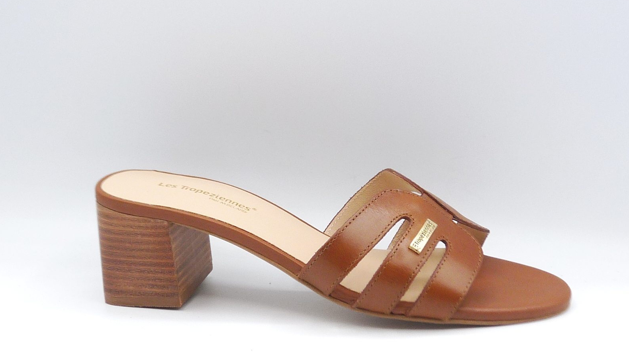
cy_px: 183
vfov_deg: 22.6
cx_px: 317
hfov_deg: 39.2
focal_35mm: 53
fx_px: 884
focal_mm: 4.8
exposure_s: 1/125
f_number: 4
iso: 100
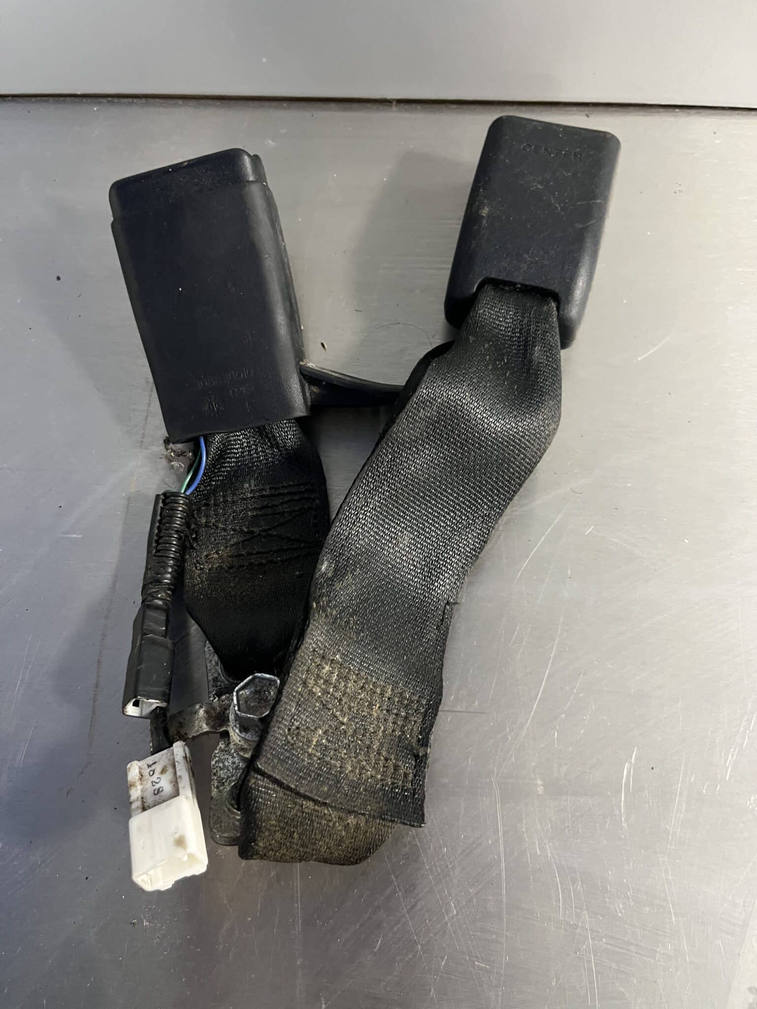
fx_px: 758
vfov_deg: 67.3
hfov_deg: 53.1
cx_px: 378
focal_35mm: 26
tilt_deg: -69.6
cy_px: 504
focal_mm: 5.1
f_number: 1.6
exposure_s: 1/33
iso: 400
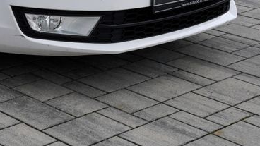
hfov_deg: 18.9
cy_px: -86
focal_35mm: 108
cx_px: -36
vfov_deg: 10.7
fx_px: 745
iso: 100
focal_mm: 37
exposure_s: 1/250
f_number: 8
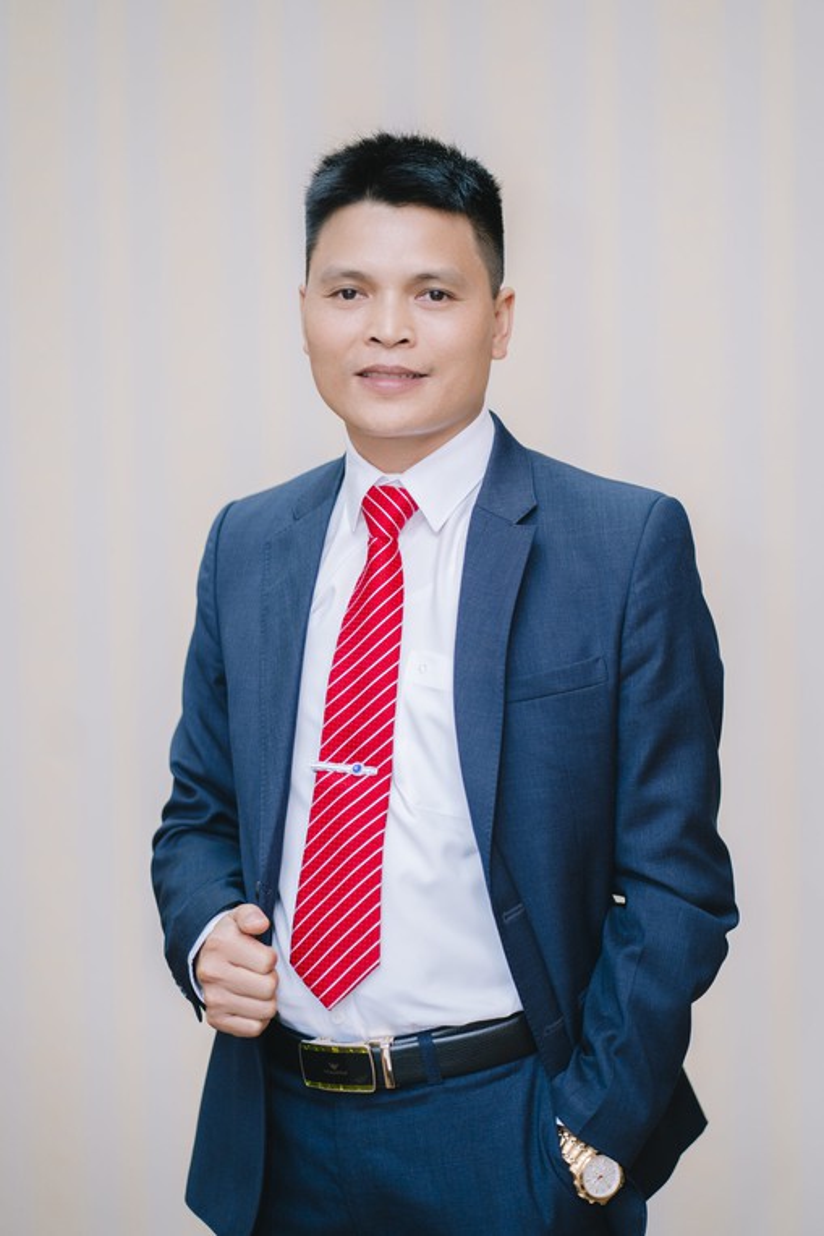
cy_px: 618
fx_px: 2917
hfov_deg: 16.1
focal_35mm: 85
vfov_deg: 23.9
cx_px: 412
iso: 320
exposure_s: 1/100
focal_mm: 85
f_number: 2
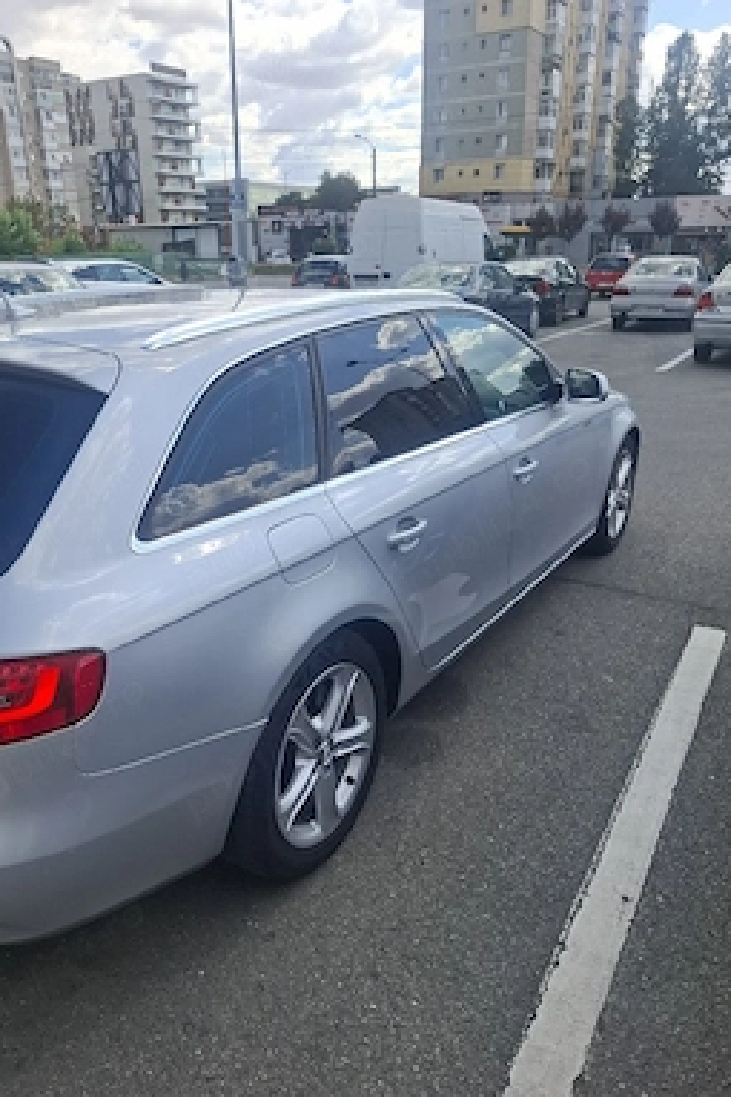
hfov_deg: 51.2
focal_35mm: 25
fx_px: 762
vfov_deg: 71.5
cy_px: 559
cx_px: 333
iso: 50
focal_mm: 5.54
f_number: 1.8
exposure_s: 1/2000
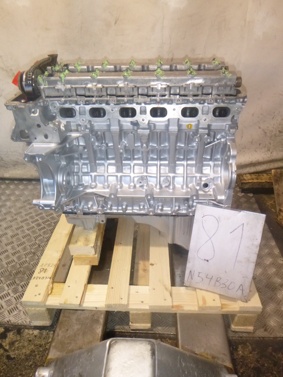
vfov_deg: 69.4
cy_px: 188
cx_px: 142
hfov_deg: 54.9
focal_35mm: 25
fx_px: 273
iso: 400
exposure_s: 1/60
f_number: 3.9
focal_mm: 4.5
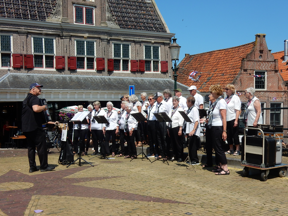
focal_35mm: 43
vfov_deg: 33.6
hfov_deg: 43.9
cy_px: 108
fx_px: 358
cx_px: 144
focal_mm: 7.6
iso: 125
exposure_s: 1/1250
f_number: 4.2
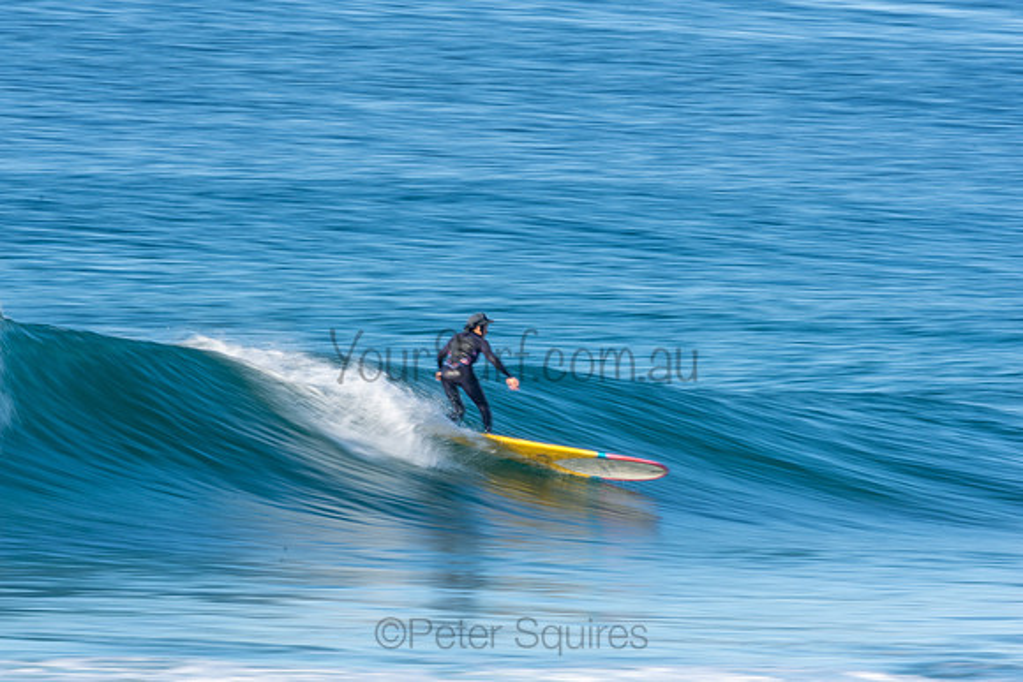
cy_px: 341
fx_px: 21316
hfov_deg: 2.7
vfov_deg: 1.8
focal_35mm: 750
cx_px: 512
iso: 100
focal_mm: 500
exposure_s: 1/25
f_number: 22
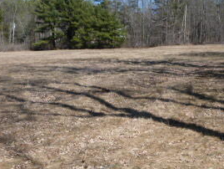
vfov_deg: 25.6
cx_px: 101
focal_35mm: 57
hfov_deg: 33.7
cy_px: 102
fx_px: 369
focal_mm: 4.3
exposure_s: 1/500
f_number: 4.5
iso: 100
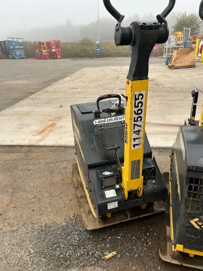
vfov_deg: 67.3
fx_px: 203
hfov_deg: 53.1
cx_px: 102
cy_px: 136
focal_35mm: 26
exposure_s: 1/763
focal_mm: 5.7
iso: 50
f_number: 1.5
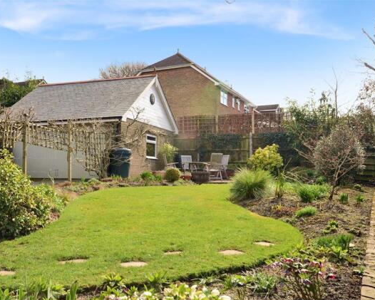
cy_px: 154
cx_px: 161
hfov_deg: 51.4
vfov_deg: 42.2
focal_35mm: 35
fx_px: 389
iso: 640
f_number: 10
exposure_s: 1/320
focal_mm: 20
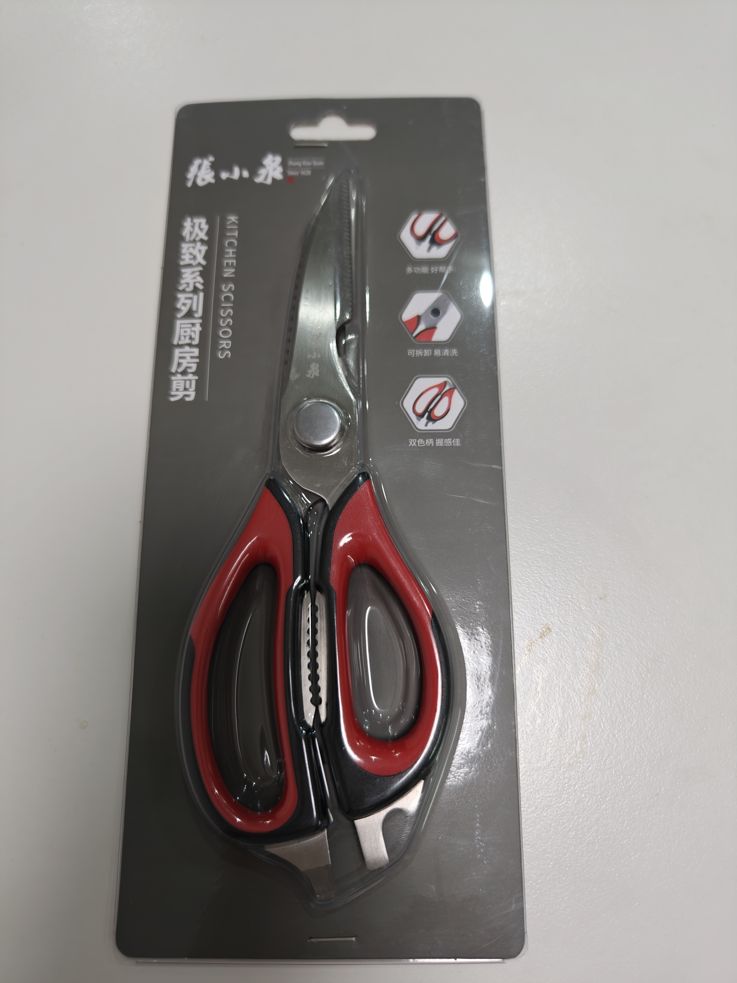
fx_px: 653
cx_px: 368
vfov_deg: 73.9
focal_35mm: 23
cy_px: 492
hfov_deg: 58.9
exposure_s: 1/100
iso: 640
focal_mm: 8.67
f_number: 1.8
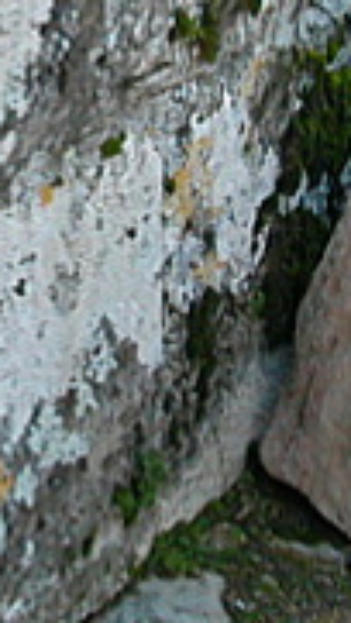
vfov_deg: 6.3
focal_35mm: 342
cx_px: 0
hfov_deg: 3.6
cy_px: -34
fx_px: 5651
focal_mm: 18.8
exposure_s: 1/302
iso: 100
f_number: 5.5
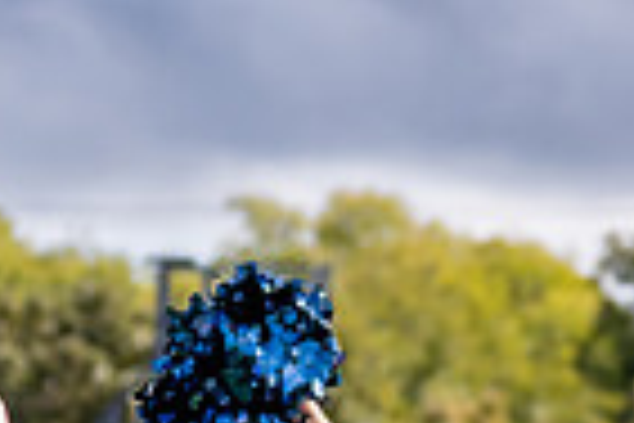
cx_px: 405
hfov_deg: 5.0
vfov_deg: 3.3
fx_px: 7273
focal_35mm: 413
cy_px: 703
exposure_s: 1/4000
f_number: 2.8
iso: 250
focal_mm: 70
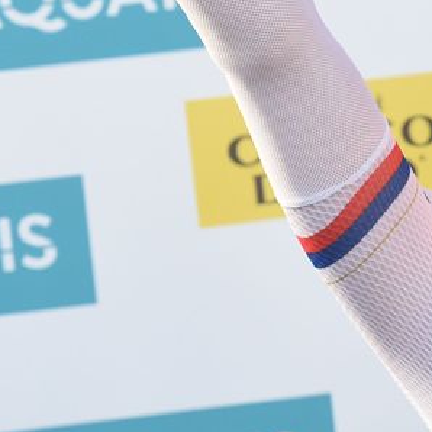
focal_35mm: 511
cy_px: 220
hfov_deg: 3.4
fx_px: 7215
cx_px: 615
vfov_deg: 3.4
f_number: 5.6
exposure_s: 1/1250
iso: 2000
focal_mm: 140
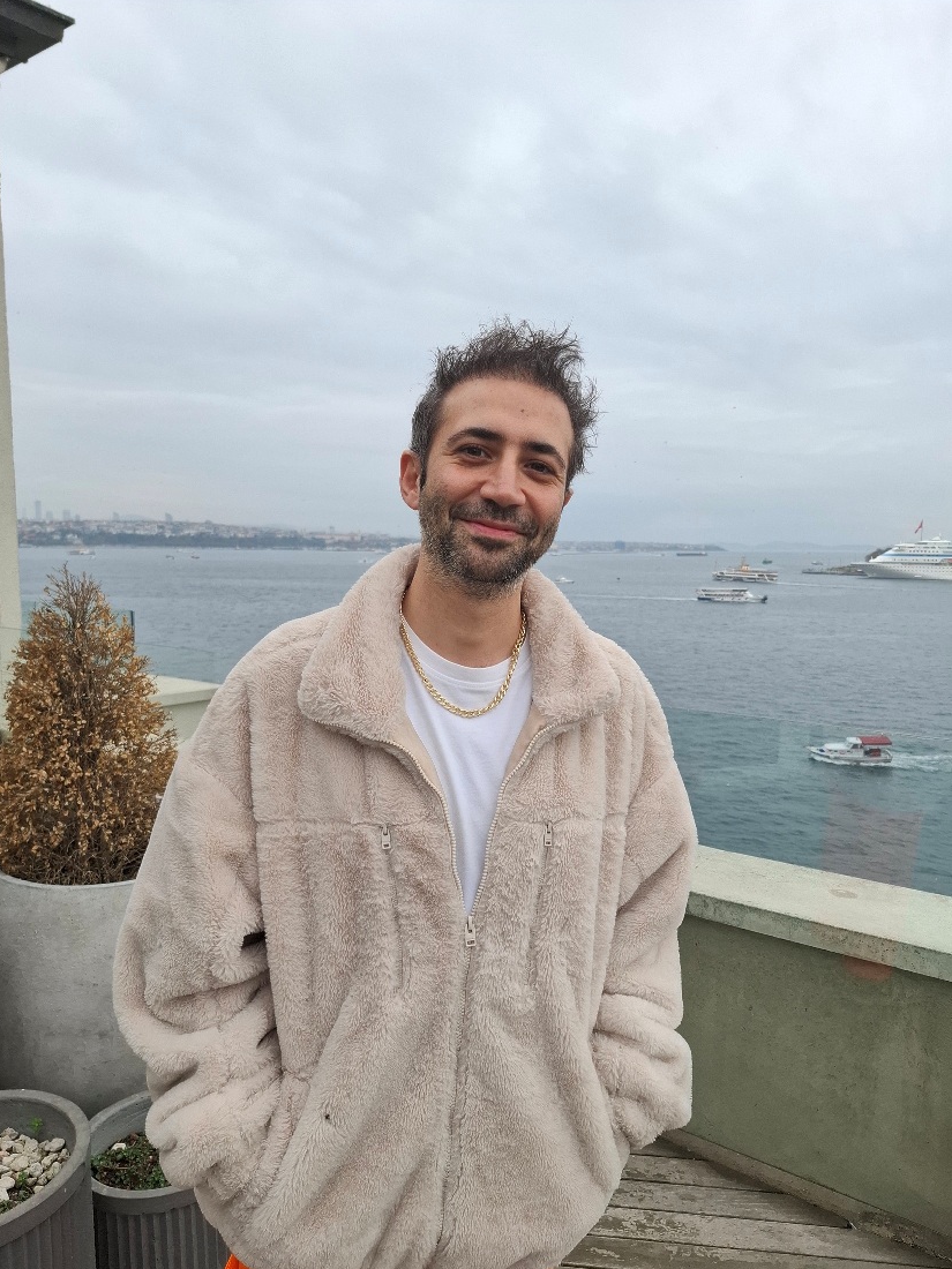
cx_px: 458
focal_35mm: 24
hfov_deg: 56.8
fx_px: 880
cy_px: 661
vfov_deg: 71.6
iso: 50
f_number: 1.8
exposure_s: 1/201
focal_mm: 5.54
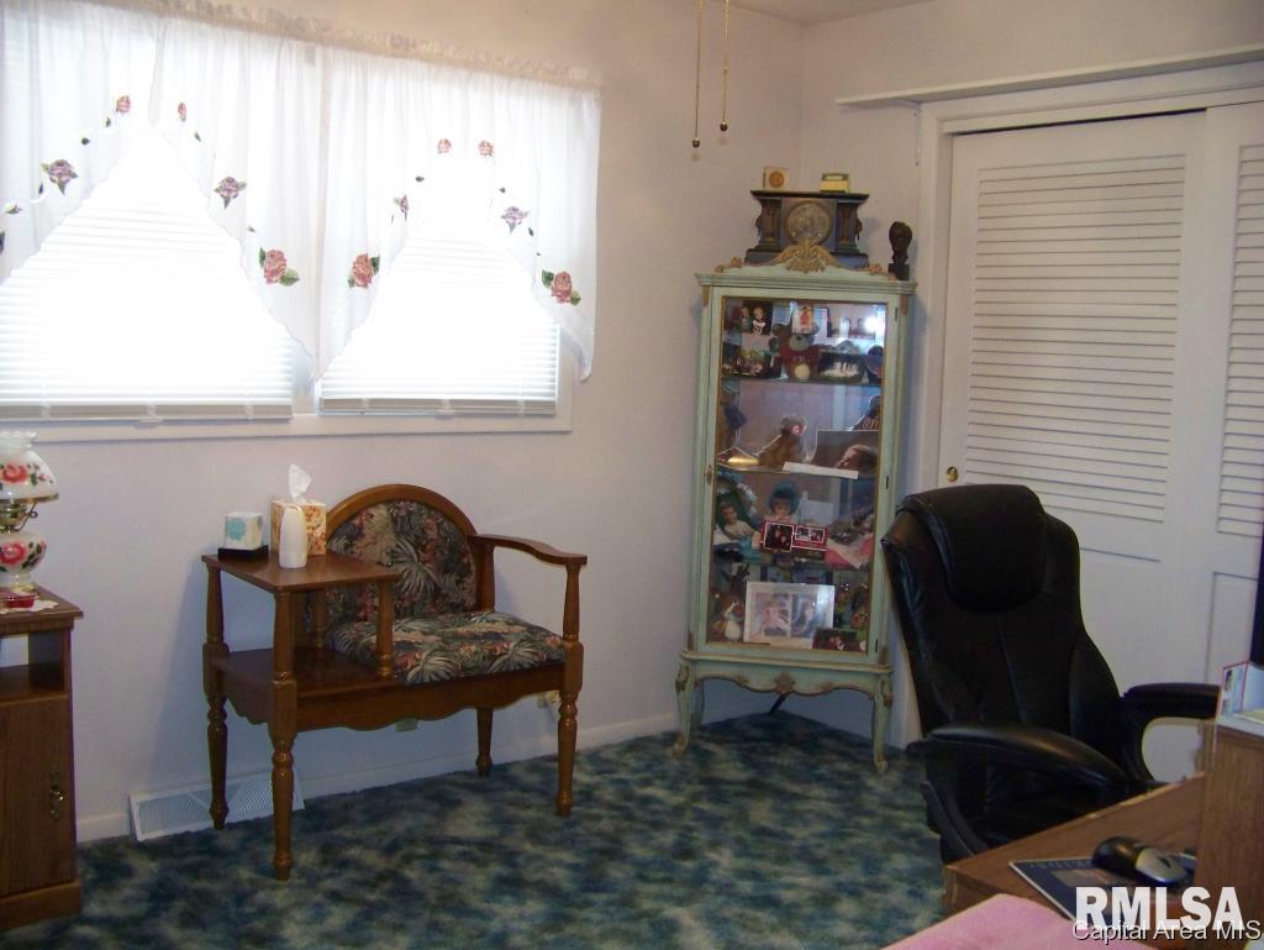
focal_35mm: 36
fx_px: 1315
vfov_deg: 39.7
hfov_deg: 51.3
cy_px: 475
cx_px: 632
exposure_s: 1/30
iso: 200
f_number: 2.8
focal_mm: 5.85
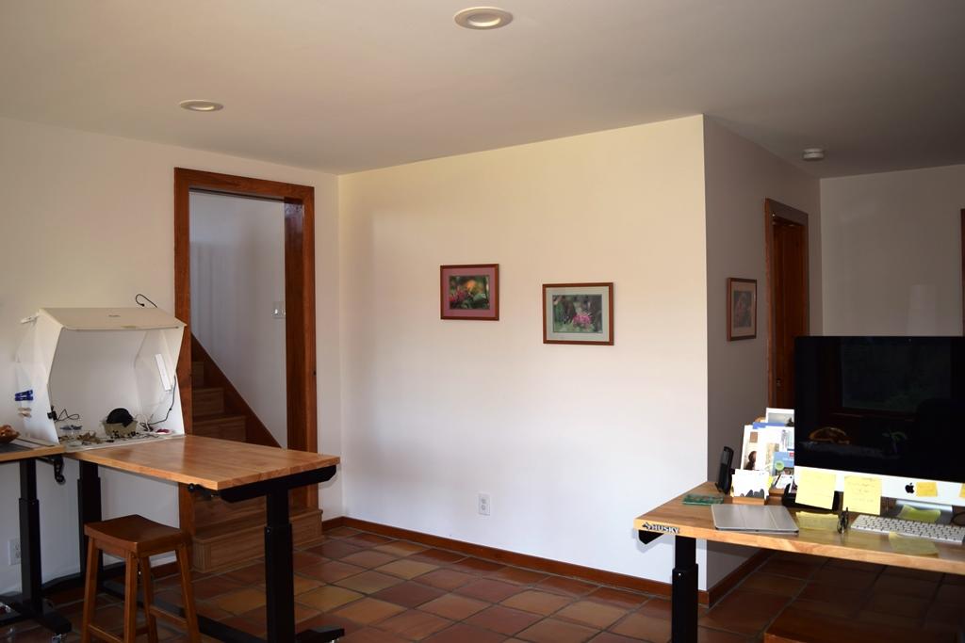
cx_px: 482
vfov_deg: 43.6
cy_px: 322
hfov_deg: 61.9
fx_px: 804
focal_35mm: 30
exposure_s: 1/60
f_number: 3.5
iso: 100
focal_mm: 20
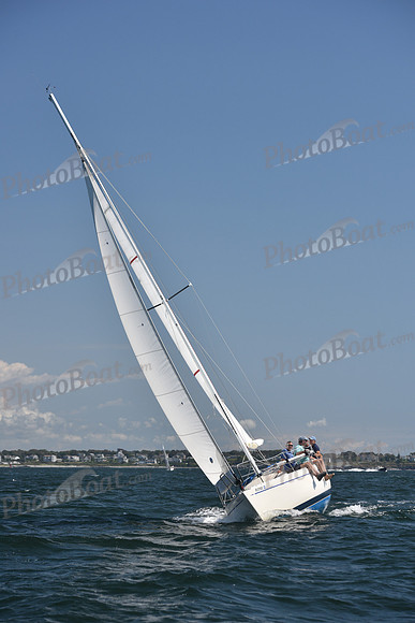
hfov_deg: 14.0
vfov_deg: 20.8
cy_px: 312
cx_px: 208
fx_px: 1693
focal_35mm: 98
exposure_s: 1/1000
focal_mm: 98
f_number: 5.6
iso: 250
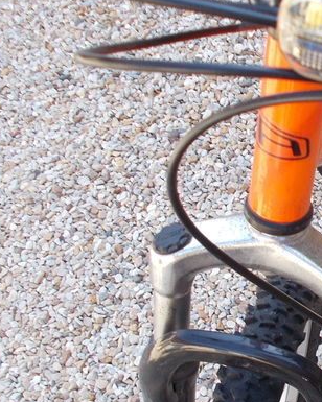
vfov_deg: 28.7
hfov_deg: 21.4
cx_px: 390
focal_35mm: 66
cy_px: 213
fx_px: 786
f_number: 3.2
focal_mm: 4.6
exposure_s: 1/100
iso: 80
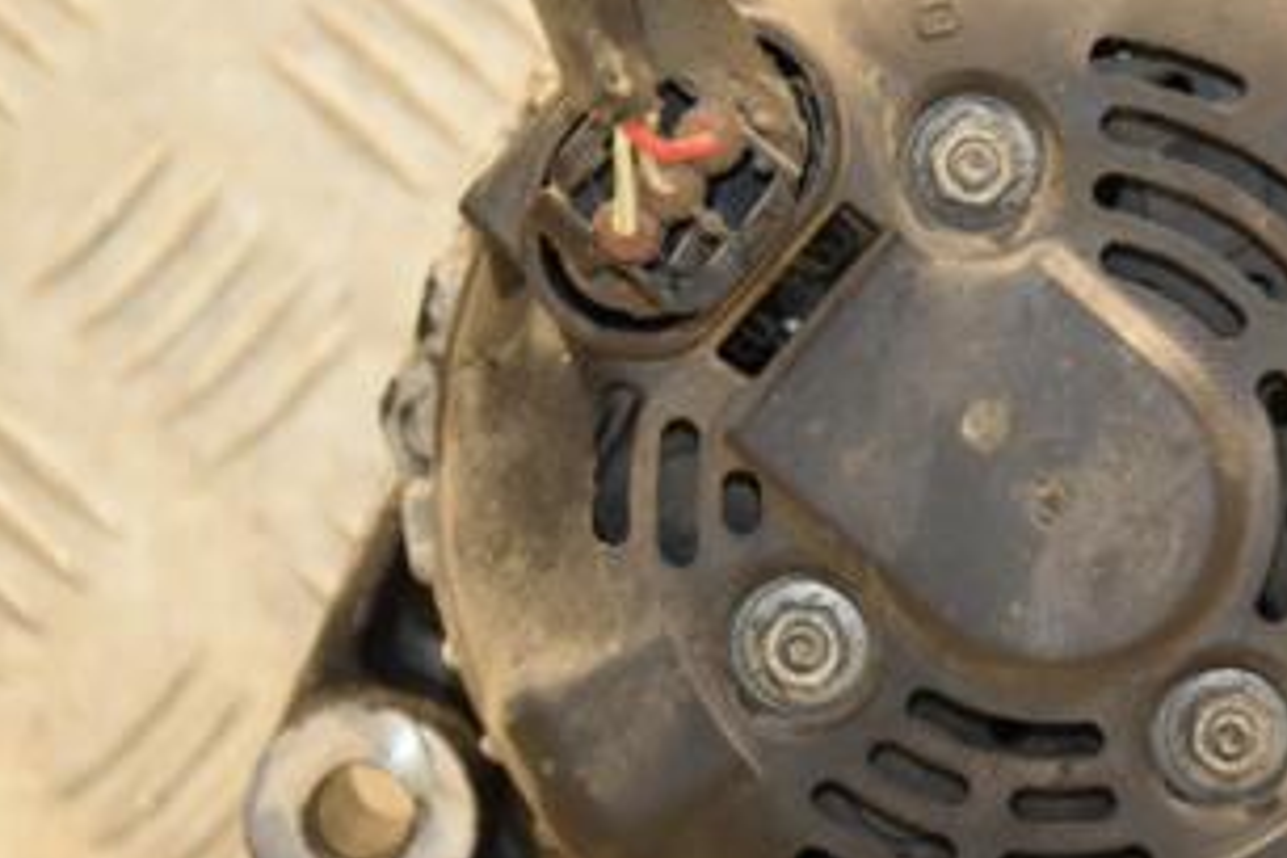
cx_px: 1115
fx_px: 7364
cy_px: 400
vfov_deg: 6.7
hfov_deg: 9.9
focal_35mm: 206
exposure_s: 1/80
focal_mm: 70
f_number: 5.3
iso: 800
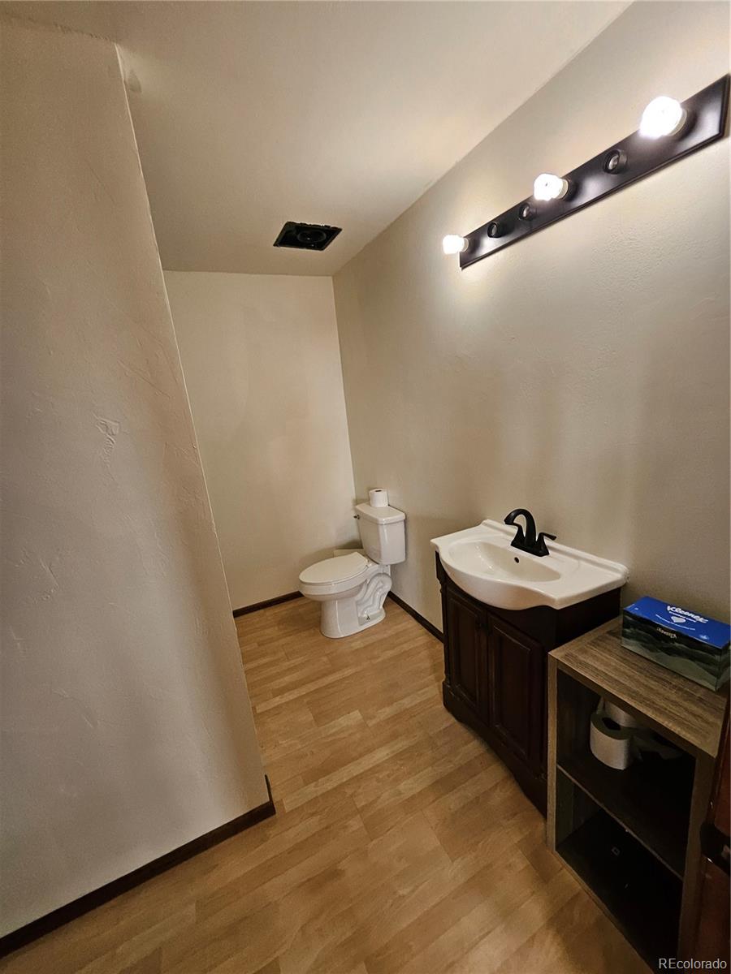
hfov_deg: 89.9
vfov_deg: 106.2
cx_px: 366
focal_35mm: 13
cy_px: 487
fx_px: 366
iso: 160
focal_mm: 1.7
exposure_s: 1/60
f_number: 2.2
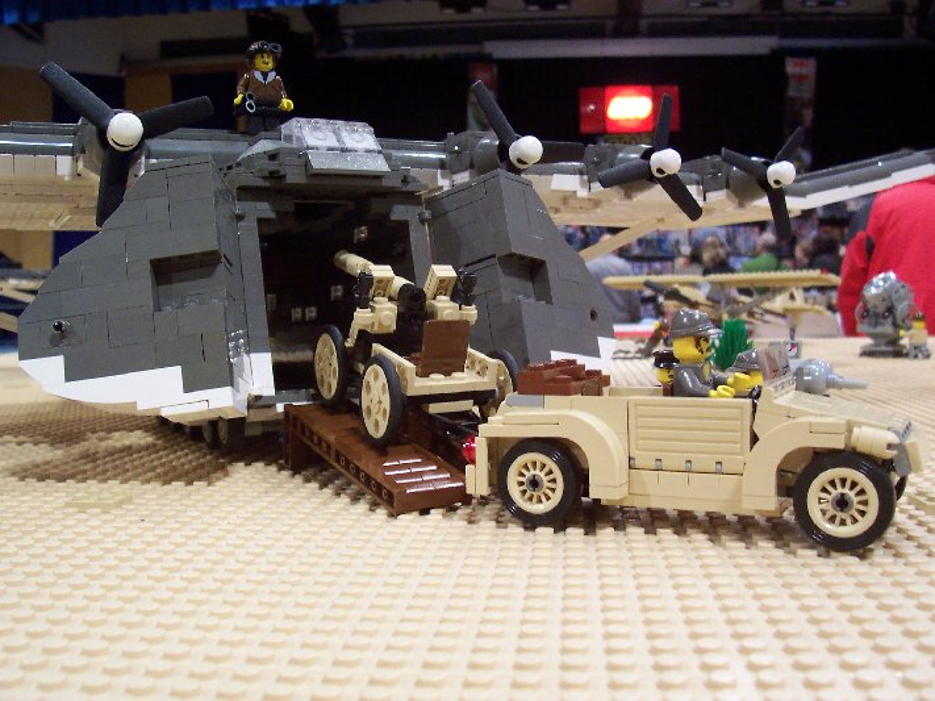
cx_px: 468
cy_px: 350
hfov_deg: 50.1
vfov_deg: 38.7
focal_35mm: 37
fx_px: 999
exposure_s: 1/20
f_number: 2.8
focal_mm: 5.6
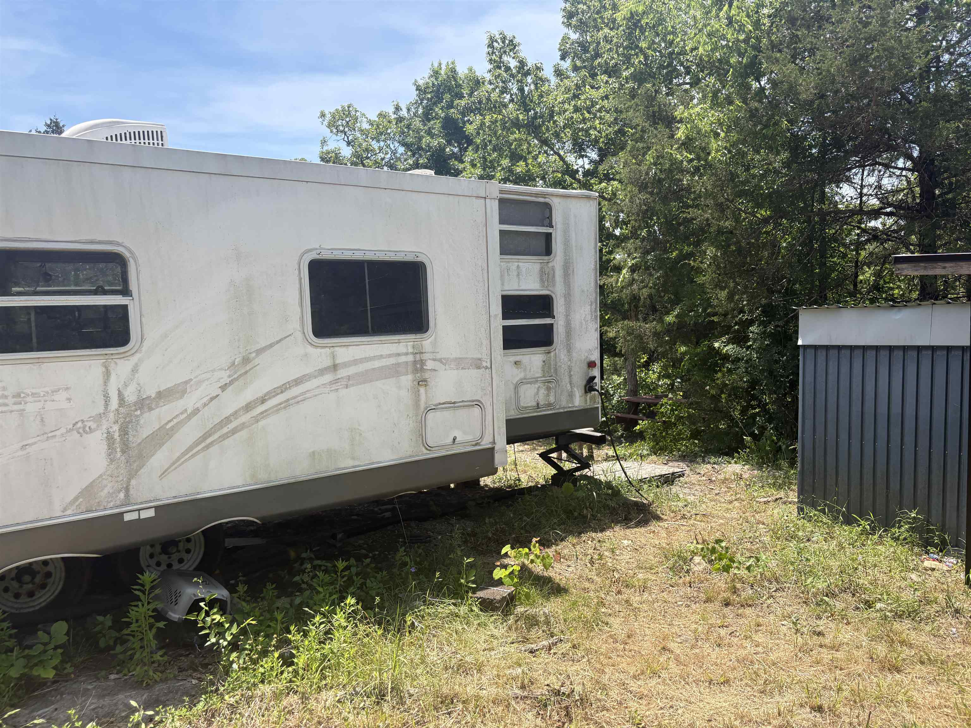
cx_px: 486
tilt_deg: -8.1
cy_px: 364
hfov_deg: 67.3
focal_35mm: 26
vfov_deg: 53.1
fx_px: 729
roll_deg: +2.9
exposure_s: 1/1848
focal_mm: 5.96
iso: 50
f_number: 1.6
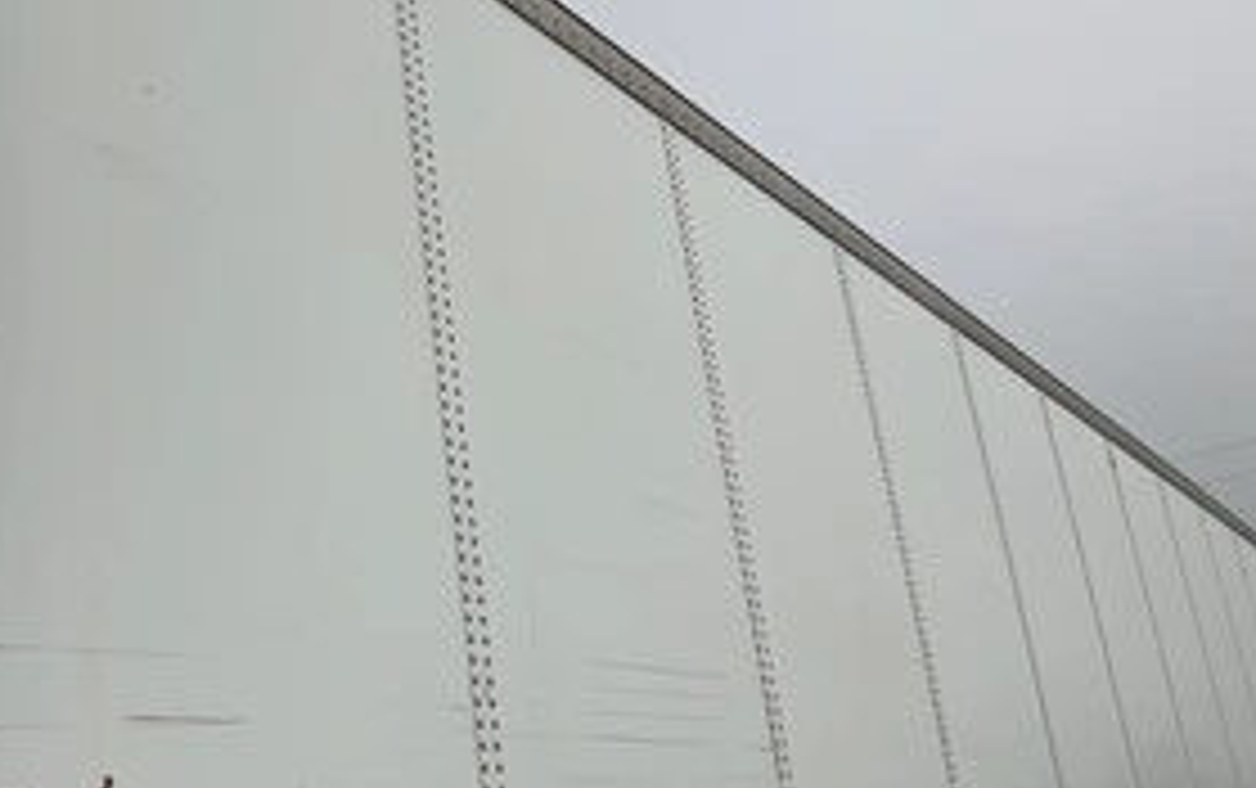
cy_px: 351
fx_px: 1508
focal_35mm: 44
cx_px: 437
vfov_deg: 29.3
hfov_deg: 44.7
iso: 25
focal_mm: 3
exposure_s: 1/3788
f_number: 1.8
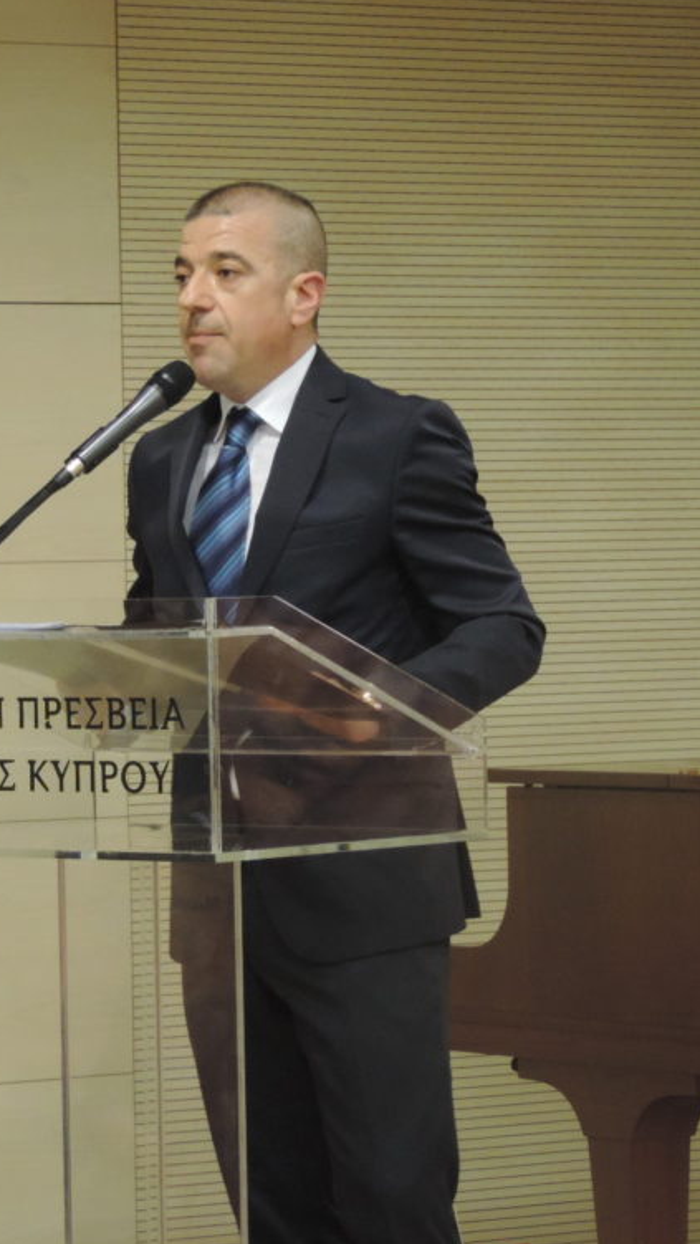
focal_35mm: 178
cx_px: 213
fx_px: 5874
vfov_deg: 12.1
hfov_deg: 6.8
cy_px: 629
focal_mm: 21.4
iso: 640
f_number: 4.2
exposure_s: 1/25
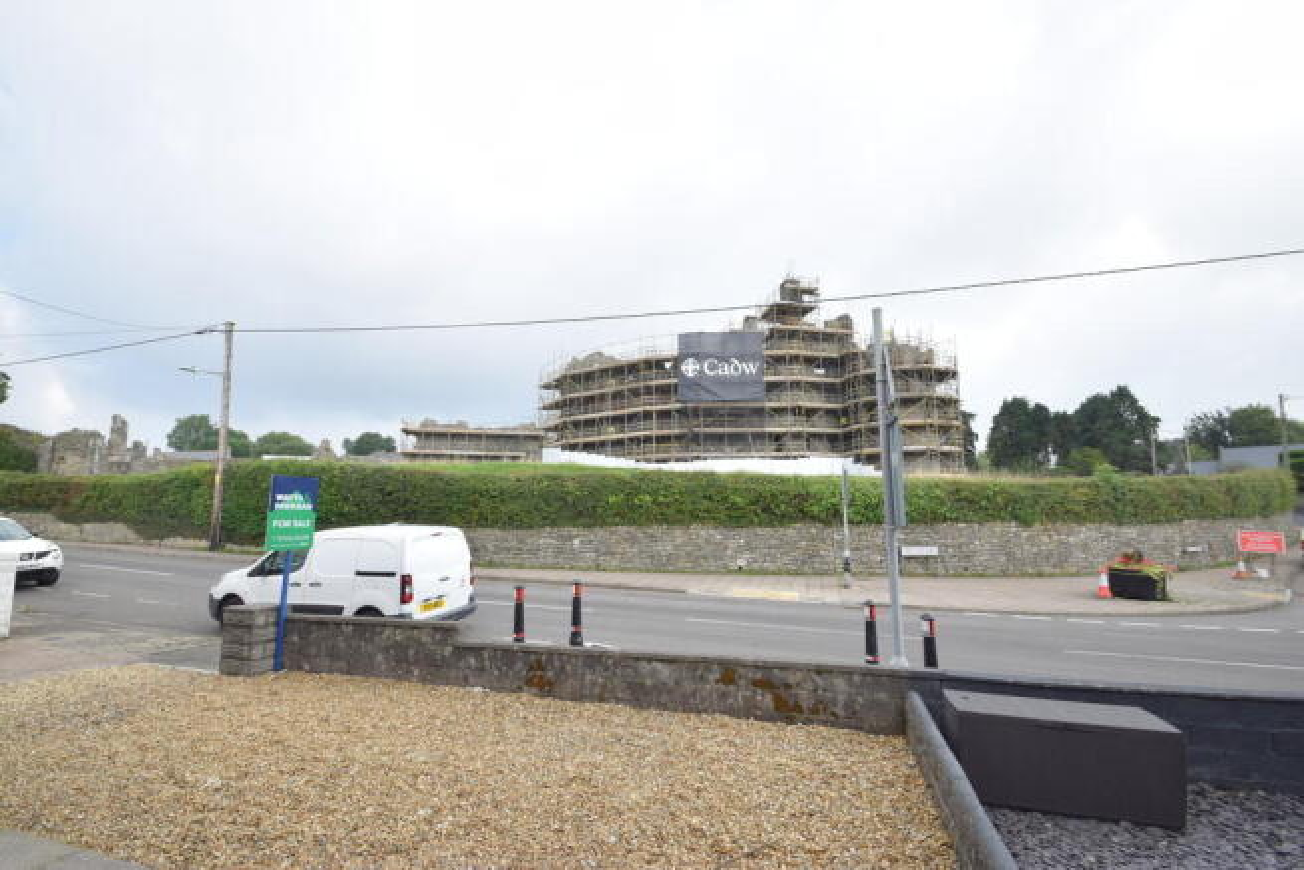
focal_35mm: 15
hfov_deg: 100.4
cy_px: 435
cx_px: 652
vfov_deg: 77.4
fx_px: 543
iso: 220
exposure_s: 1/250
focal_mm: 10
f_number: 8
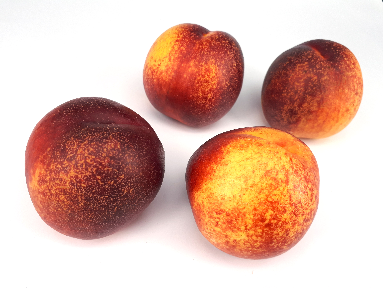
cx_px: 192
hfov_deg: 65.3
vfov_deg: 51.4
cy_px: 144
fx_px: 299
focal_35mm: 27
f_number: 1.9
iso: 40
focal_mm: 3.6
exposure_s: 1/115
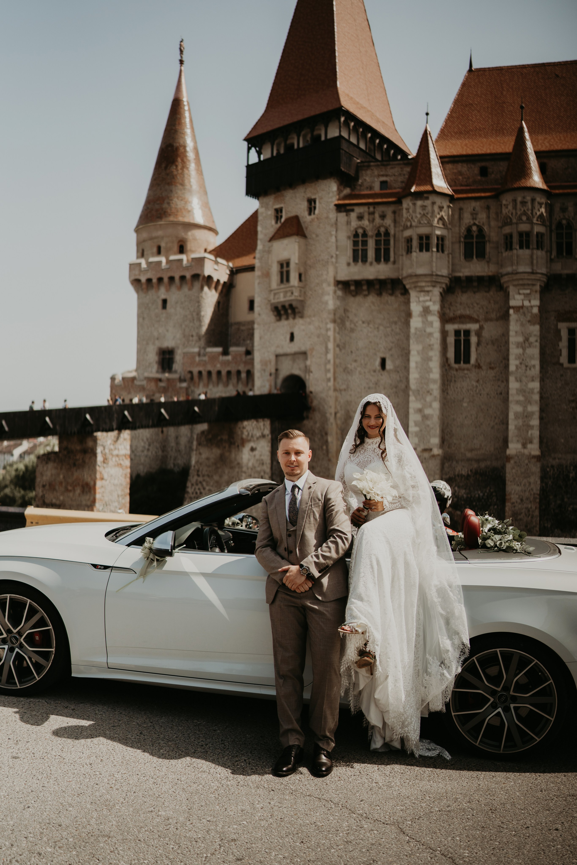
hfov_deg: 37.9
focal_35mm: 35
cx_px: 288
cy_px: 432
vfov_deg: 54.4
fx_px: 841
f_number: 1.4
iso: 160
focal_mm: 35
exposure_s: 1/8000
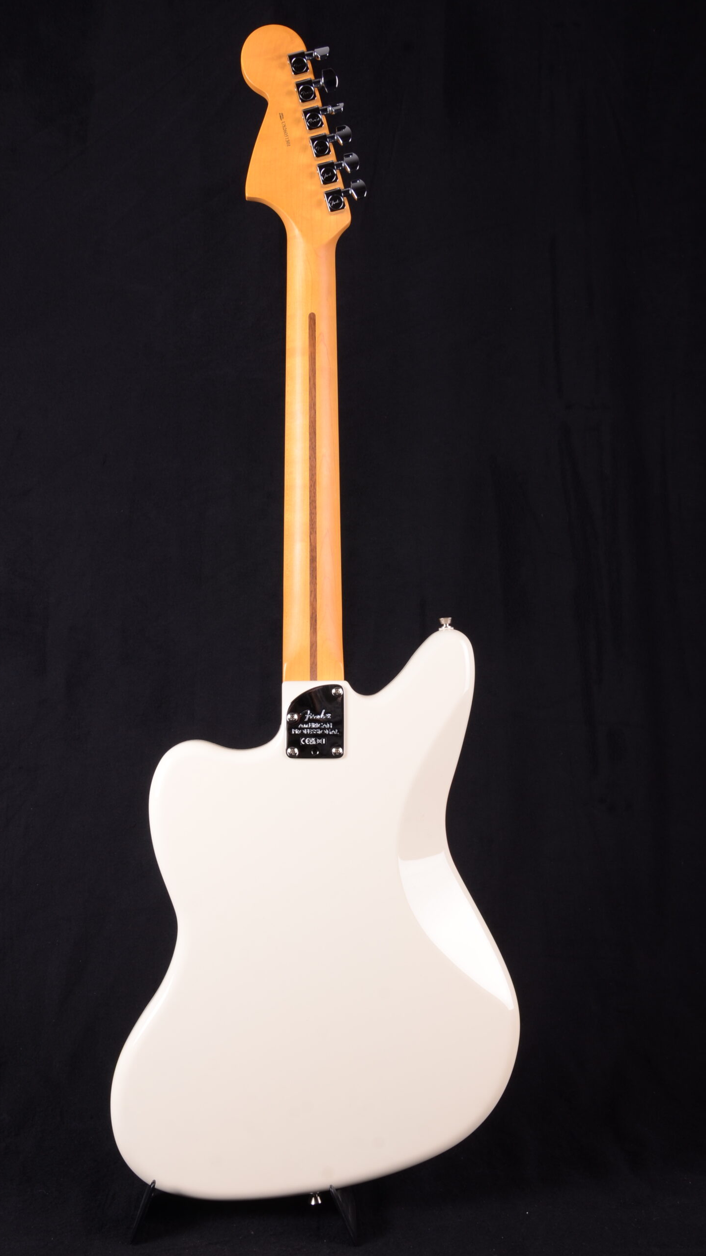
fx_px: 1464
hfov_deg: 27.1
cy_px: 628
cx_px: 318
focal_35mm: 44
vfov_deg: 46.4
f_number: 13
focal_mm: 28
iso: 200
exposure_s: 1/200
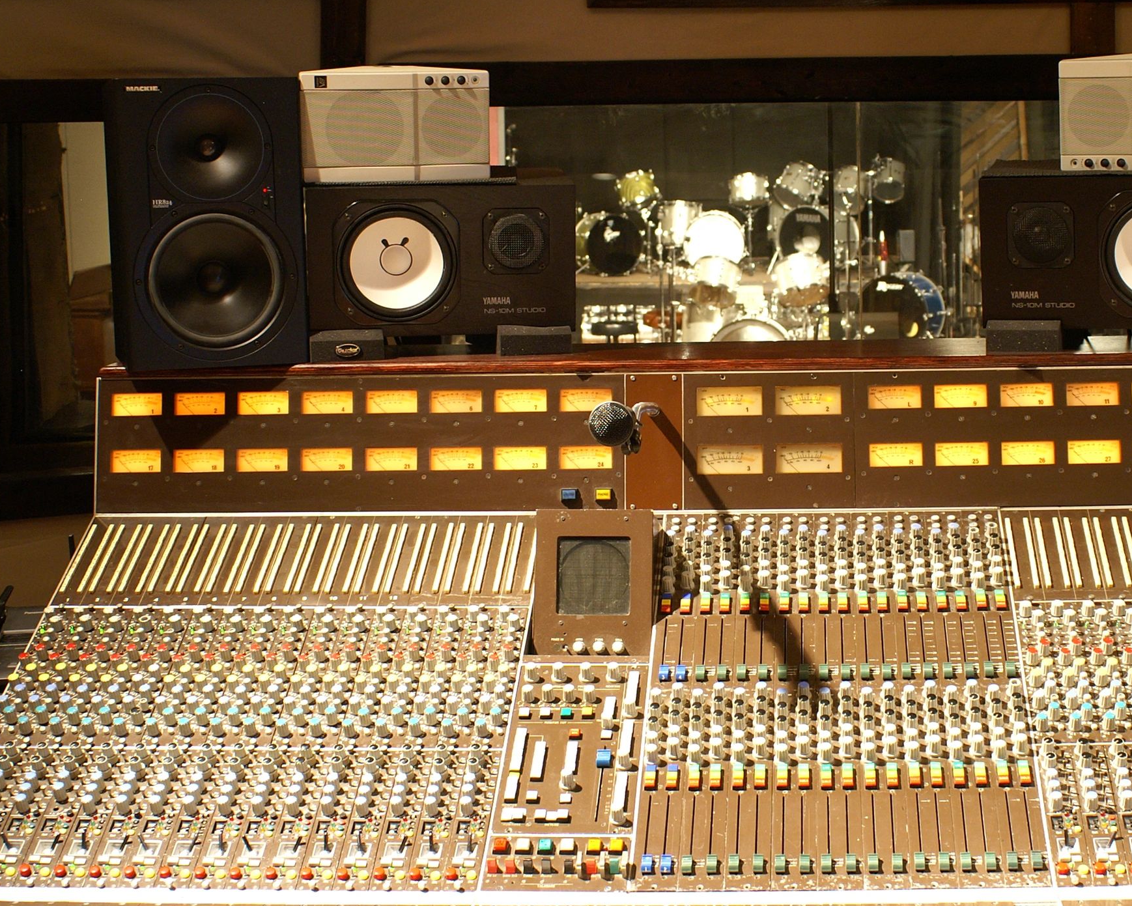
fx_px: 1943
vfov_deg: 26.2
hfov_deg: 32.3
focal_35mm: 58
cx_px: 731
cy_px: 487
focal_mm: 28
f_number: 6.7
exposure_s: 1/2
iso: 400
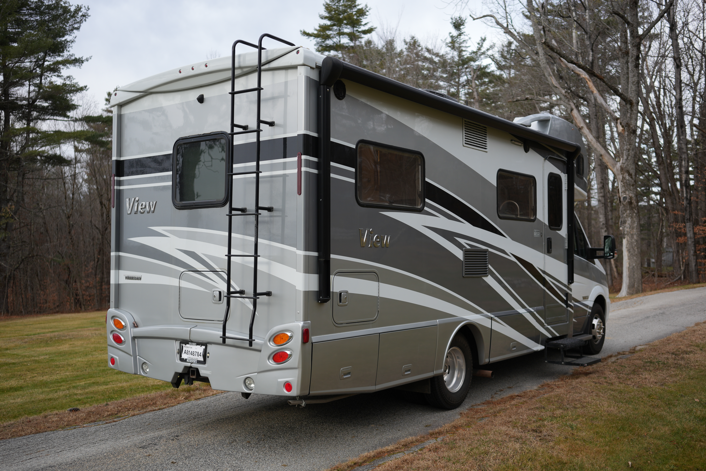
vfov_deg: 37.9
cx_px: 353
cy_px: 236
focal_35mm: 35
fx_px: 686
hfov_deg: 54.4
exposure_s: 1/400
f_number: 2.8
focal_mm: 35
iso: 100
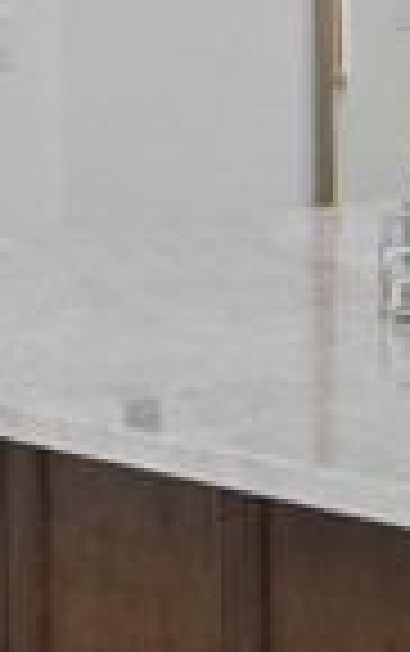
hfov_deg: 8.7
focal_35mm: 145
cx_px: 716
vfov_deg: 14.2
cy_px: -4
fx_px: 2585
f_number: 7.1
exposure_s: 1/100
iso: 2500
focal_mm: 19
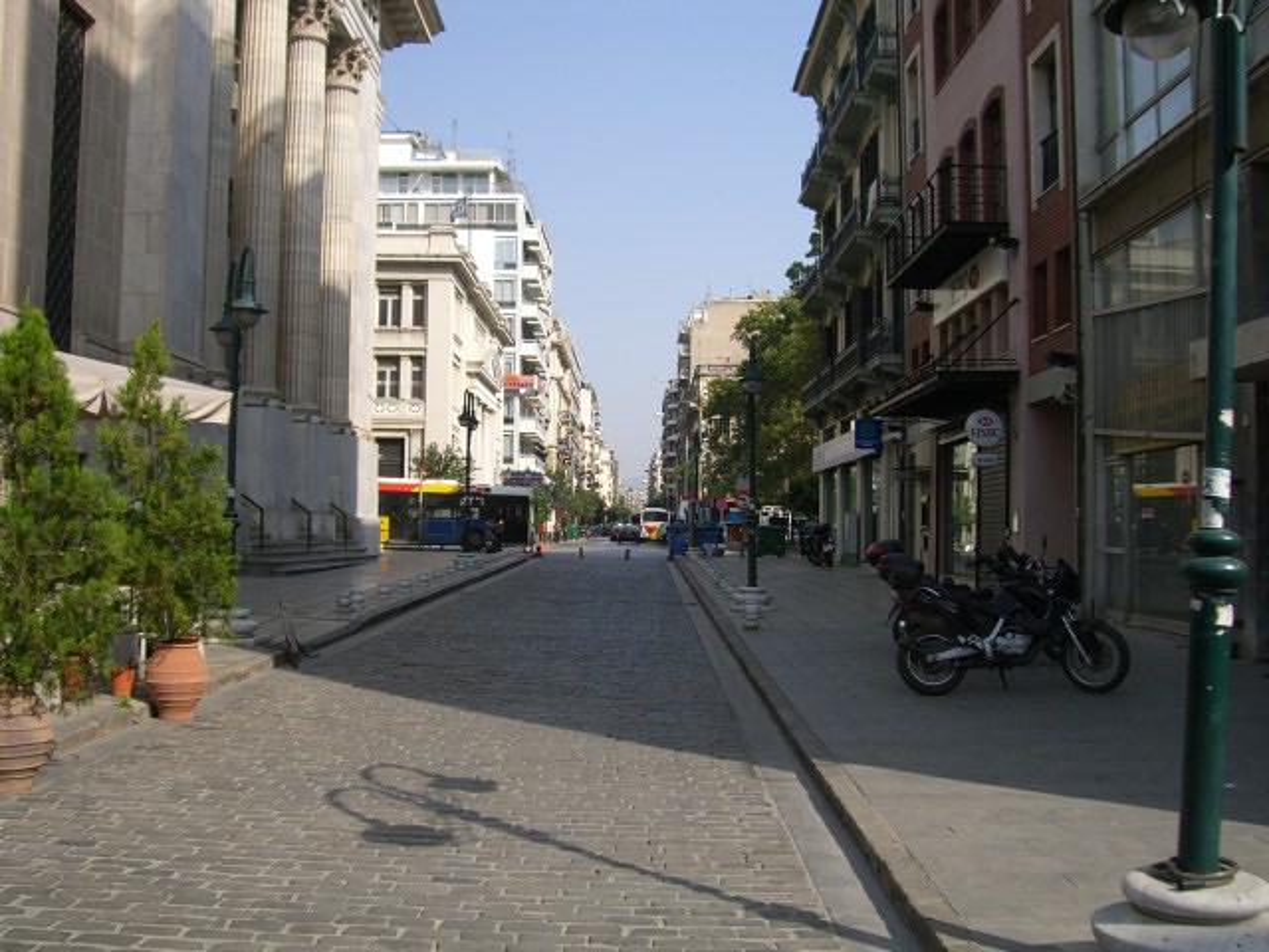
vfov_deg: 37.7
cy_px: 476
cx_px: 634
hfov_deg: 49.0
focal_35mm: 38
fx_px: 1393
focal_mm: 6.2
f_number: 4.3
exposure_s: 1/500
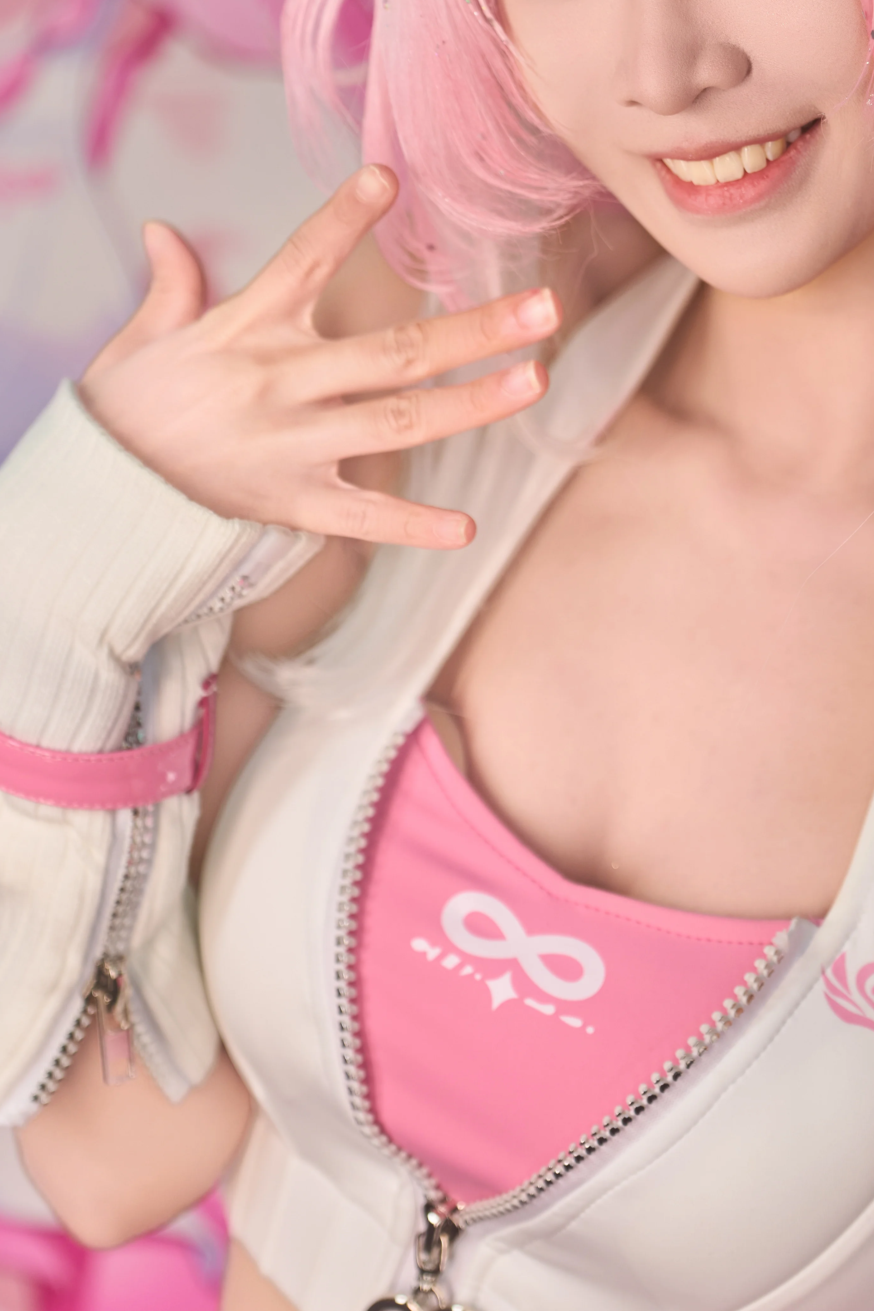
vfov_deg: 16.2
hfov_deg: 11.0
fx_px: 4551
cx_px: 549
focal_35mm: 125
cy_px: 195
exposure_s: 1/250
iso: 100
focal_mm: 60
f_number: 2
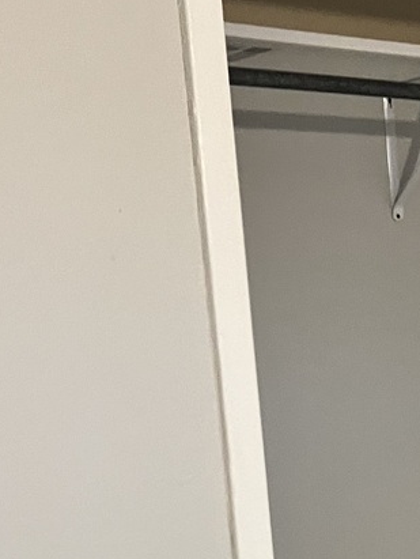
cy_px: 617
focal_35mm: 91
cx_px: 652
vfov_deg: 20.5
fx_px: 1470
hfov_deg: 14.9
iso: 320
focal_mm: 5.7
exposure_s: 1/60
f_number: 1.5
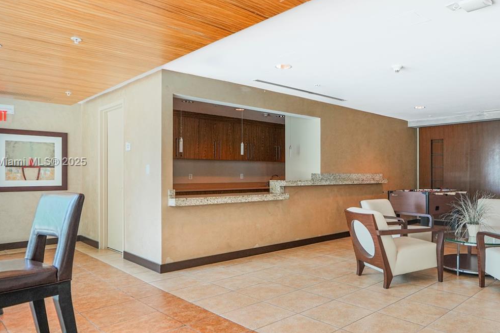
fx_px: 361
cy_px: 162
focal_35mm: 26
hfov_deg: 67.7
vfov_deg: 49.5
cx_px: 330
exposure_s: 1/100
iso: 1000
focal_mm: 16
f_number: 4
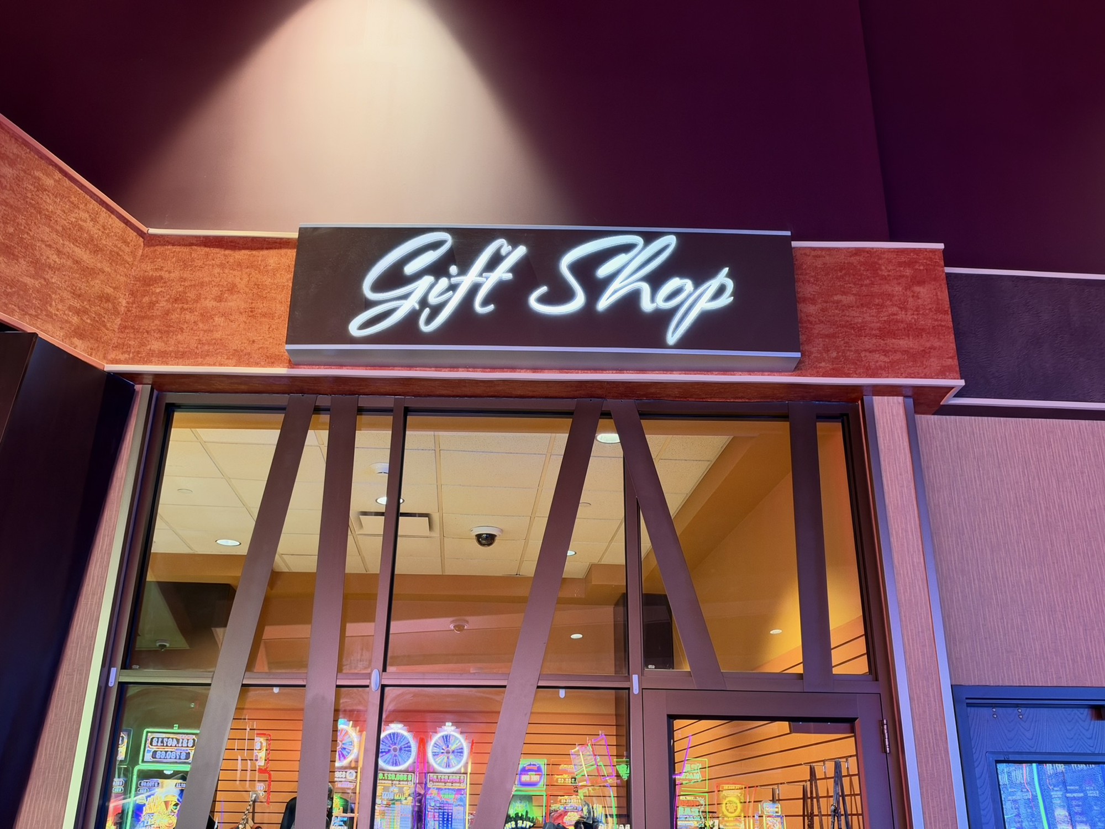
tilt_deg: +21.8
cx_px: 552
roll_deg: -0.5
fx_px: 958
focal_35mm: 30
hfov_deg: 60.0
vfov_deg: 46.8
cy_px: 414
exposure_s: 1/34
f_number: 1.48
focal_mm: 6.93
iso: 500
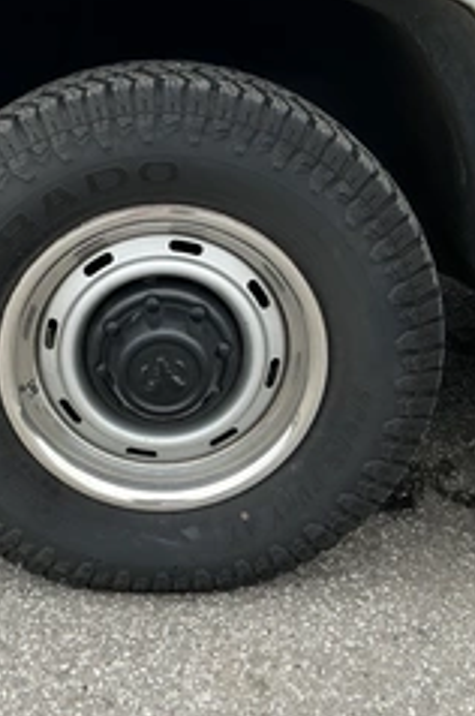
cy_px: 283
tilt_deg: -15.1
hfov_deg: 27.4
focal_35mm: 49
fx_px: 973
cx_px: 177
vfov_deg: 40.2
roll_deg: +1.4
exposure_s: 1/422
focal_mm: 3
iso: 25
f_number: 1.8
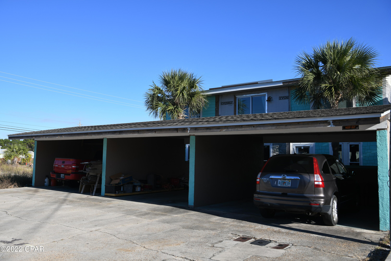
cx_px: 196
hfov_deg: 58.7
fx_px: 348
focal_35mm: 32
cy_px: 130
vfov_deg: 41.1
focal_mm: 32
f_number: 10
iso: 200
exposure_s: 1/400
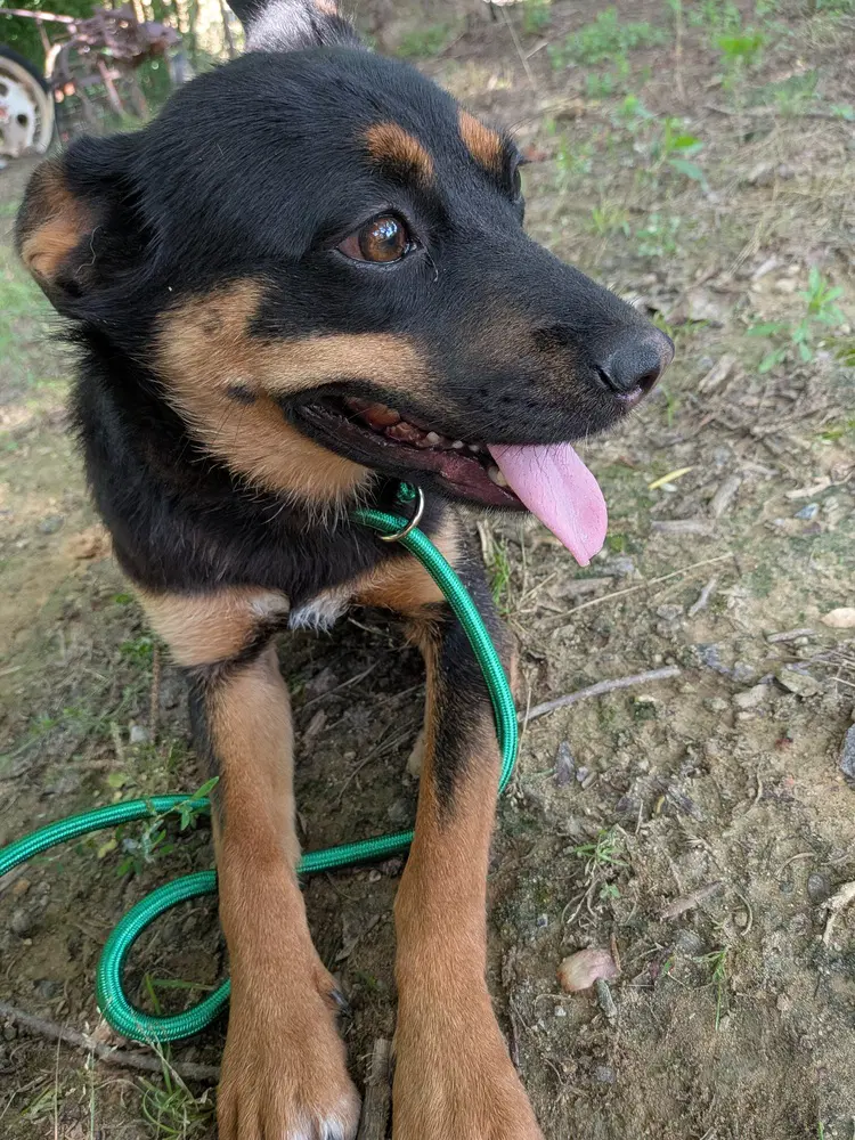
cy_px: 570
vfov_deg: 71.6
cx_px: 428
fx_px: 790
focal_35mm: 24
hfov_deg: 56.8
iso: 368
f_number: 1.7
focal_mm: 4.53
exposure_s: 1/440
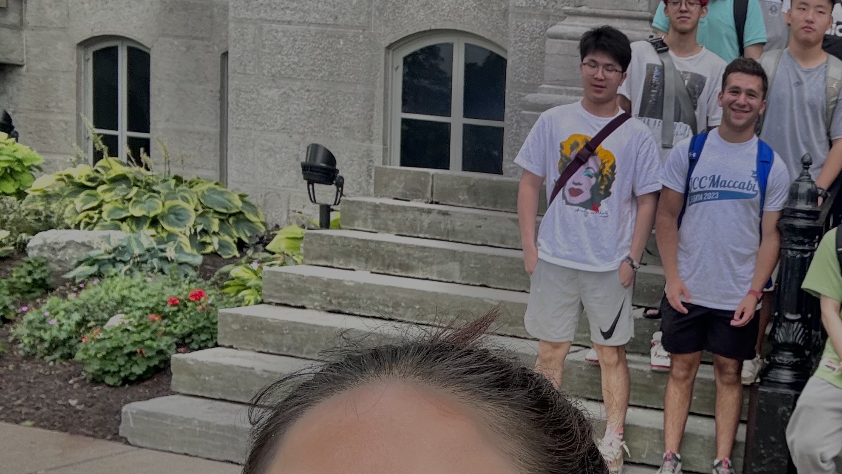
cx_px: 802
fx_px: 1139
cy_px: 385
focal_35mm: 51
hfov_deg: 37.2
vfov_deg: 23.1
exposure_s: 1/148
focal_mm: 2.69
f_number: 1.9
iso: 20
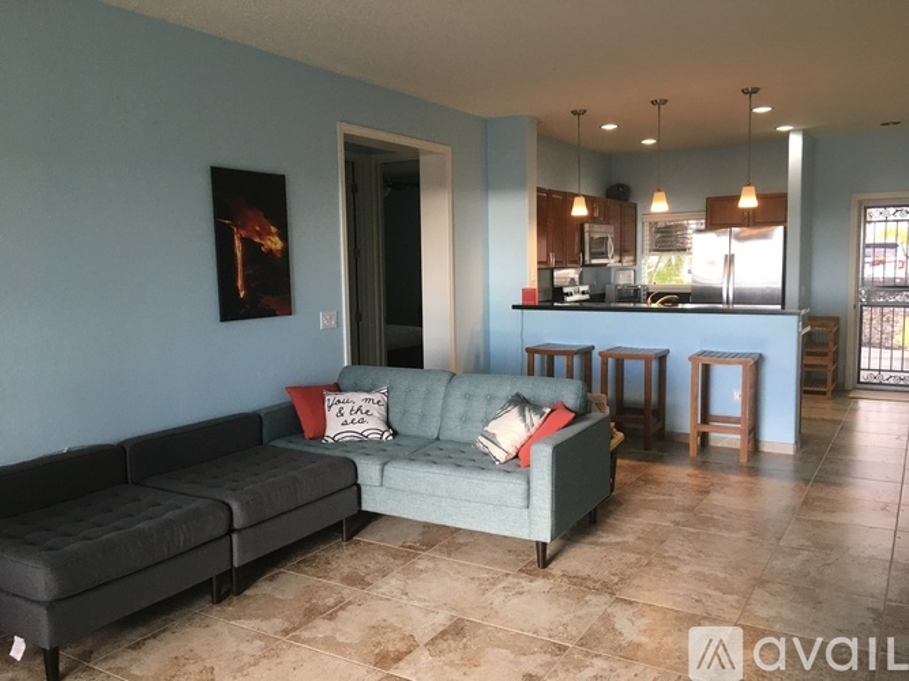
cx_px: 454
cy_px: 340
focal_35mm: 29
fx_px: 761
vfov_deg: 48.2
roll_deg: +1.1
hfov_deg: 61.7
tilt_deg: -5.1
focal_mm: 4.15
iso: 40
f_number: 2.2
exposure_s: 1/30
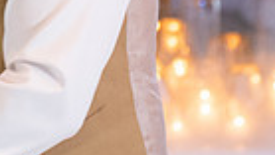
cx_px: 1
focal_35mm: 408
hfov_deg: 5.3
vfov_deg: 2.9
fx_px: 2973
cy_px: -188
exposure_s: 1/125
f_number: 2.8
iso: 1000
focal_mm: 70
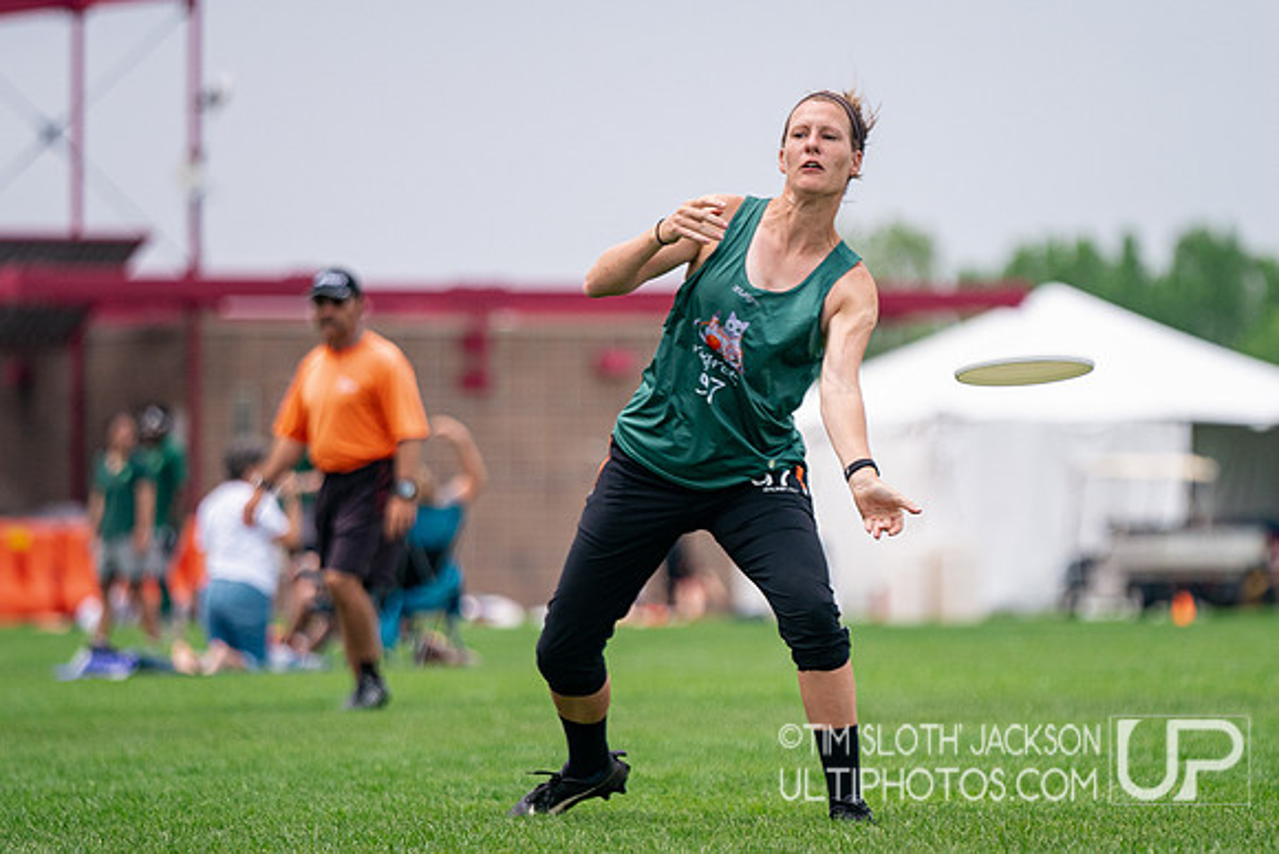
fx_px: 11170
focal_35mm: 314
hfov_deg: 6.6
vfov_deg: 4.4
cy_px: 400
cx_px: 763
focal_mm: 200
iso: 640
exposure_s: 1/5000
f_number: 2.8
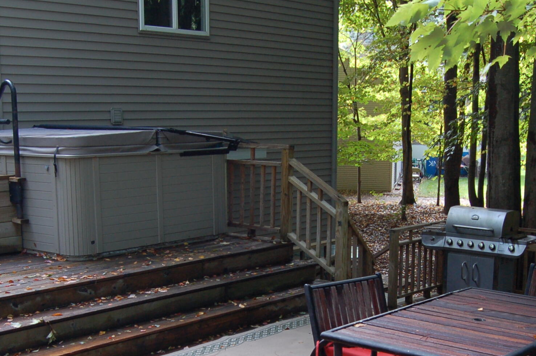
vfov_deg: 24.2
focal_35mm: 55
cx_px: 283
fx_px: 818
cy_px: 280
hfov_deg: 36.3
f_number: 4.5
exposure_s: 1/80
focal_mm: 18
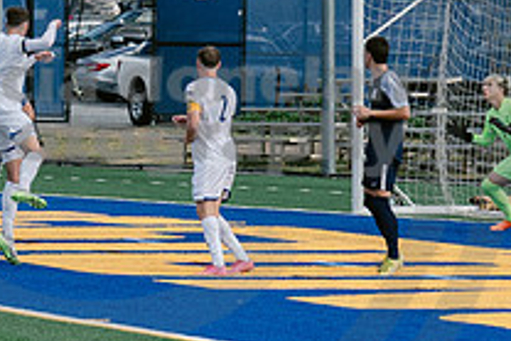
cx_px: -214
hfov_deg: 5.4
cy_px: 161
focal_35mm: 376
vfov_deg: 3.7
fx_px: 5341
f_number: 5.6
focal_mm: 70
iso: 640
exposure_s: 1/1600
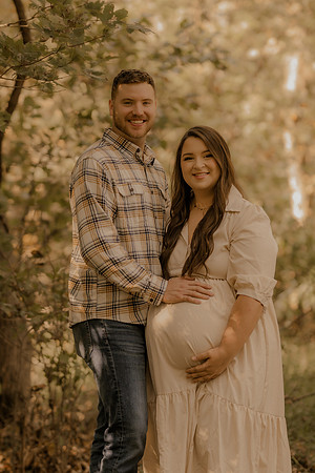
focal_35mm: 127
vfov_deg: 16.1
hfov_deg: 10.8
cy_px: 236
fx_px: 1667
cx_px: 158
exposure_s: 1/200
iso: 100
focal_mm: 85
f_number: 1.8
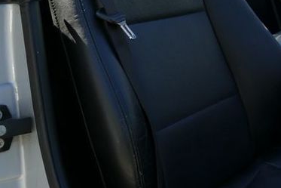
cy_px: 6
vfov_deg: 19.8
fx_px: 523
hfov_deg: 27.3
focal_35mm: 67
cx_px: 316
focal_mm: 9.12
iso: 125
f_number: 2.8
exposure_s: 1/400
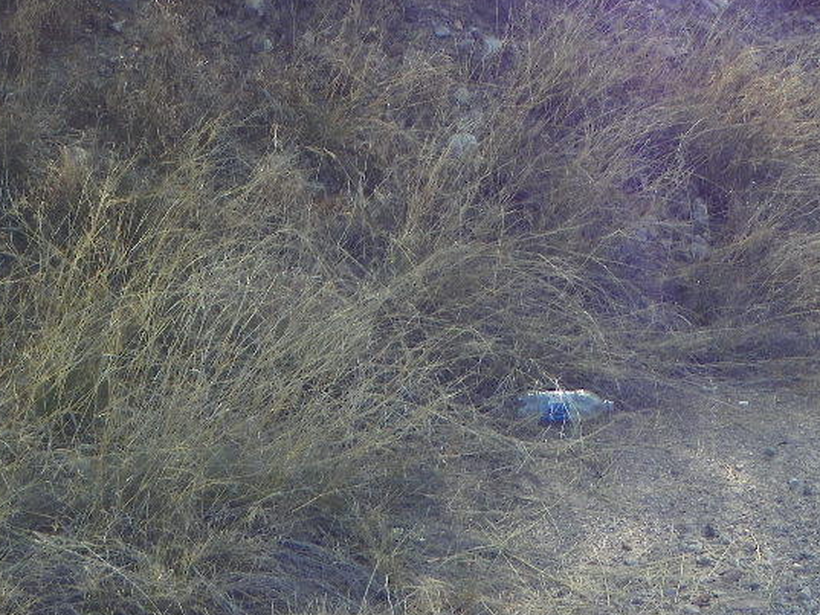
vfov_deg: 22.6
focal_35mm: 62
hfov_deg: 31.2
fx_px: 1469
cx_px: 392
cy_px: -17
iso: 64
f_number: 4
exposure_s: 1/160
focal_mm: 4.6
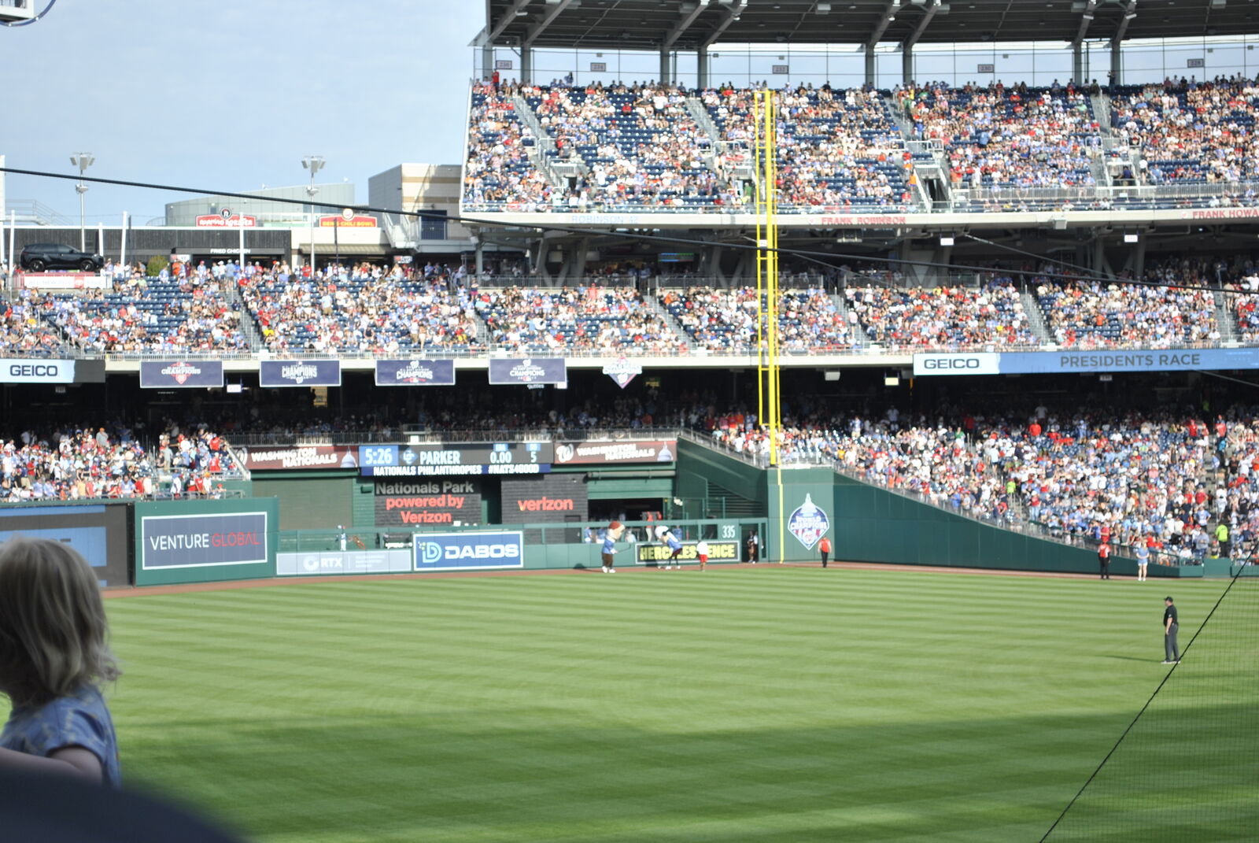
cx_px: 630
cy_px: 422
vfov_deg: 16.6
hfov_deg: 24.6
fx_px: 2889
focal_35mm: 82
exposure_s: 1/250
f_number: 5.6
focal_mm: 55
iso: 100
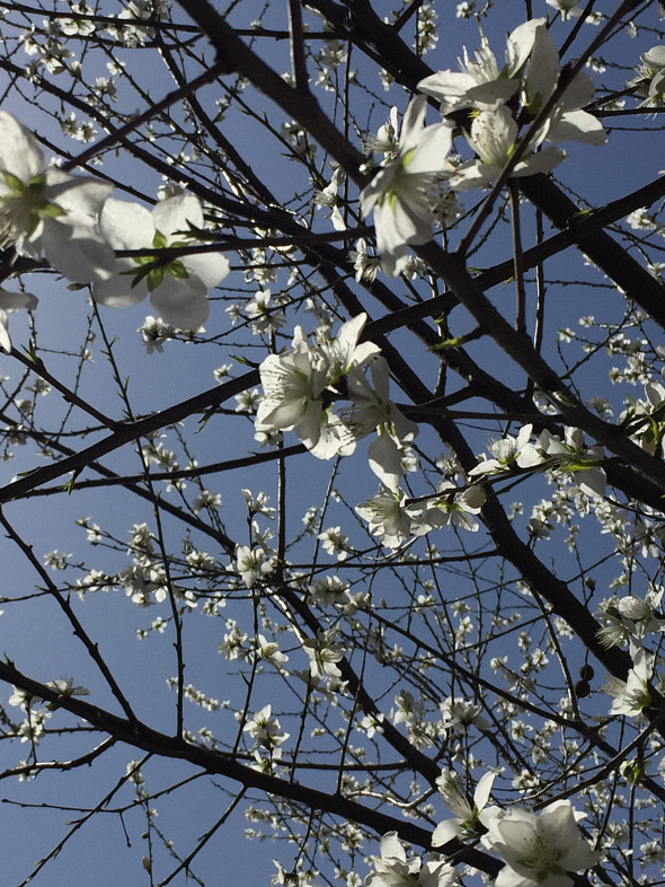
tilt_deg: +55.1
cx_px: 149
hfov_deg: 24.5
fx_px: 1510
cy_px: 438
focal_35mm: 59
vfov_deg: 32.7
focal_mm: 4.15
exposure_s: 1/7937
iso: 32
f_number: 2.2
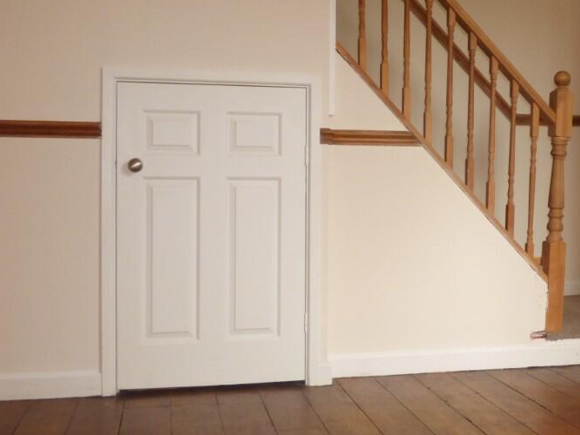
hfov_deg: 41.0
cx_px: 356
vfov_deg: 31.5
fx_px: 771
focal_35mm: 46
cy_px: 187
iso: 320
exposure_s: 1/60
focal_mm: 5.29
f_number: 3.3
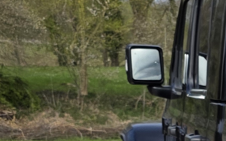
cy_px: 279
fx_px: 942
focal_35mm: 153
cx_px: 491
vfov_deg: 8.2
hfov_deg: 11.8
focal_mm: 6.3
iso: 80
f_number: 1.7
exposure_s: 1/5447
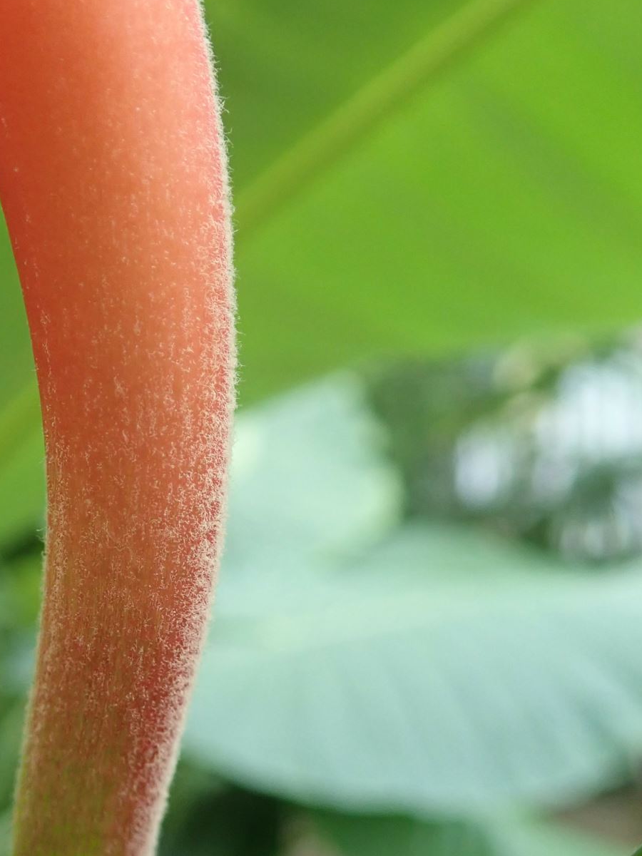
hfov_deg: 28.4
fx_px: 1236
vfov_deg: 37.7
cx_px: 118
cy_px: 577
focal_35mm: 50
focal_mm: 5.5
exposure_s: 1/125
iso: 320
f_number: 2.3
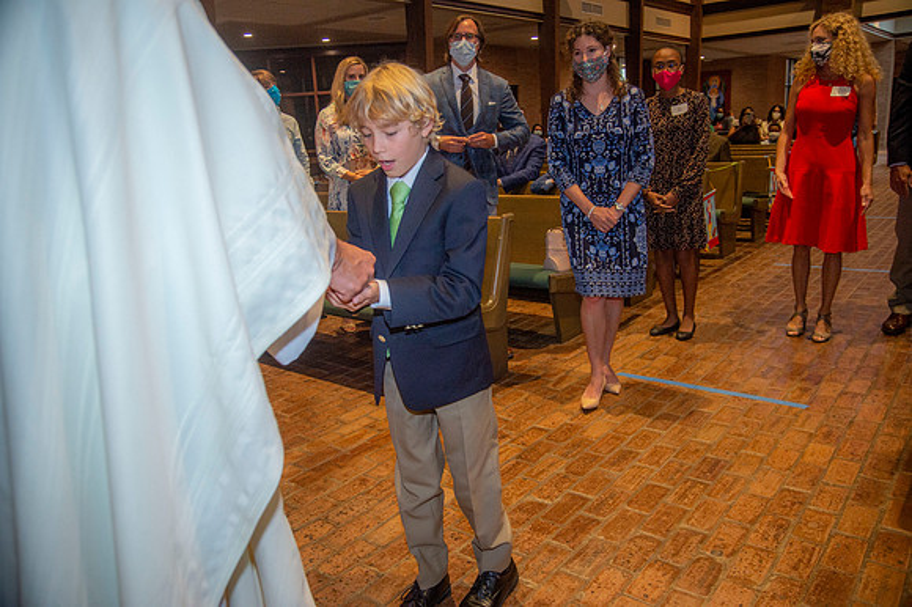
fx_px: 709
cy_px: 304
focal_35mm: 28
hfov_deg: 65.5
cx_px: 456
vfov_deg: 46.4
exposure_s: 1/200
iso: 1600
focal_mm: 28
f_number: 5.6
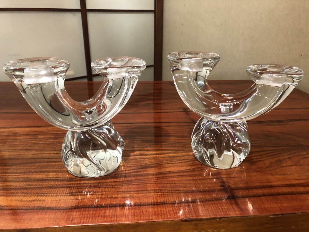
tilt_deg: -22.7
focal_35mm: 28
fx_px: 250
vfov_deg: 49.7
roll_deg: +0.4
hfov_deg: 63.4
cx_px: 154
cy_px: 116
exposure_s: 1/17
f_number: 1.8
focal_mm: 3.99
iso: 80
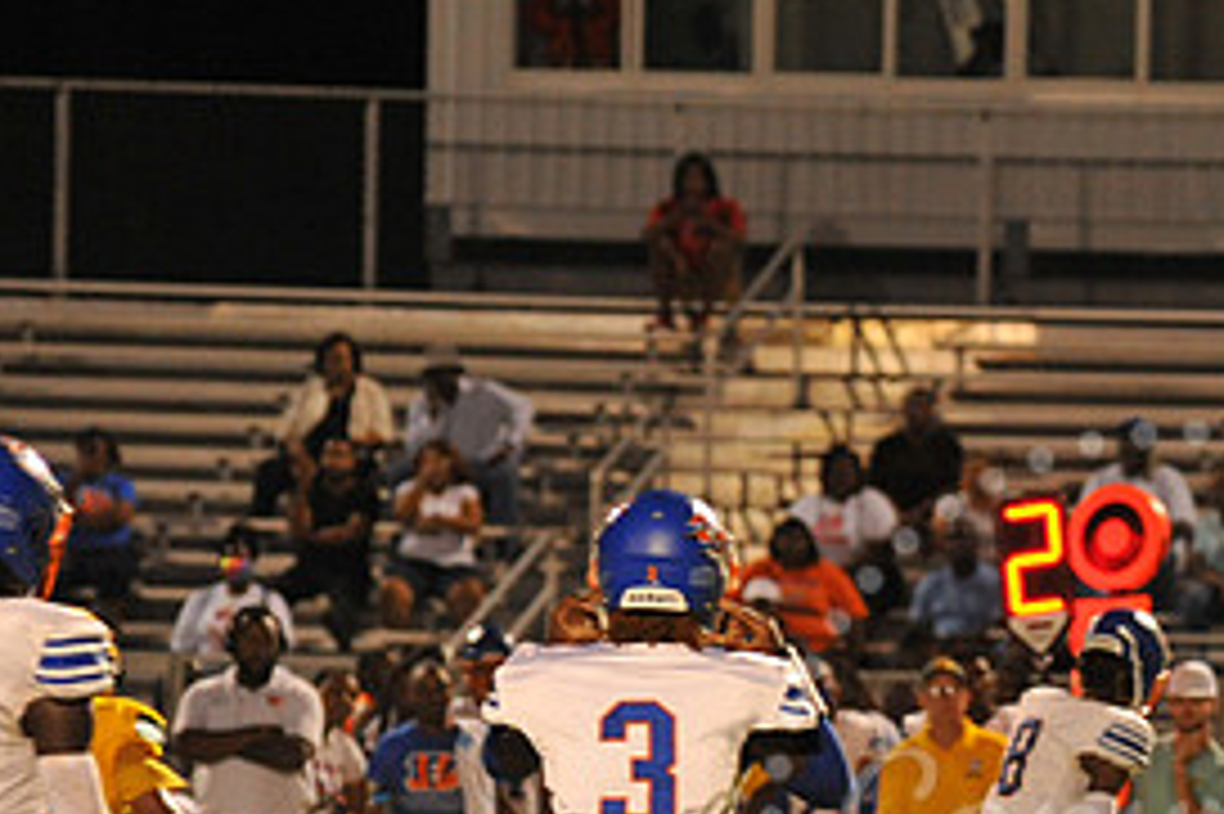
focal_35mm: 426
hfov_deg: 4.8
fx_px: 14475
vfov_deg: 3.2
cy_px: 845
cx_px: 1188
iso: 3200
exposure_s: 1/160
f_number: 5
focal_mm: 200
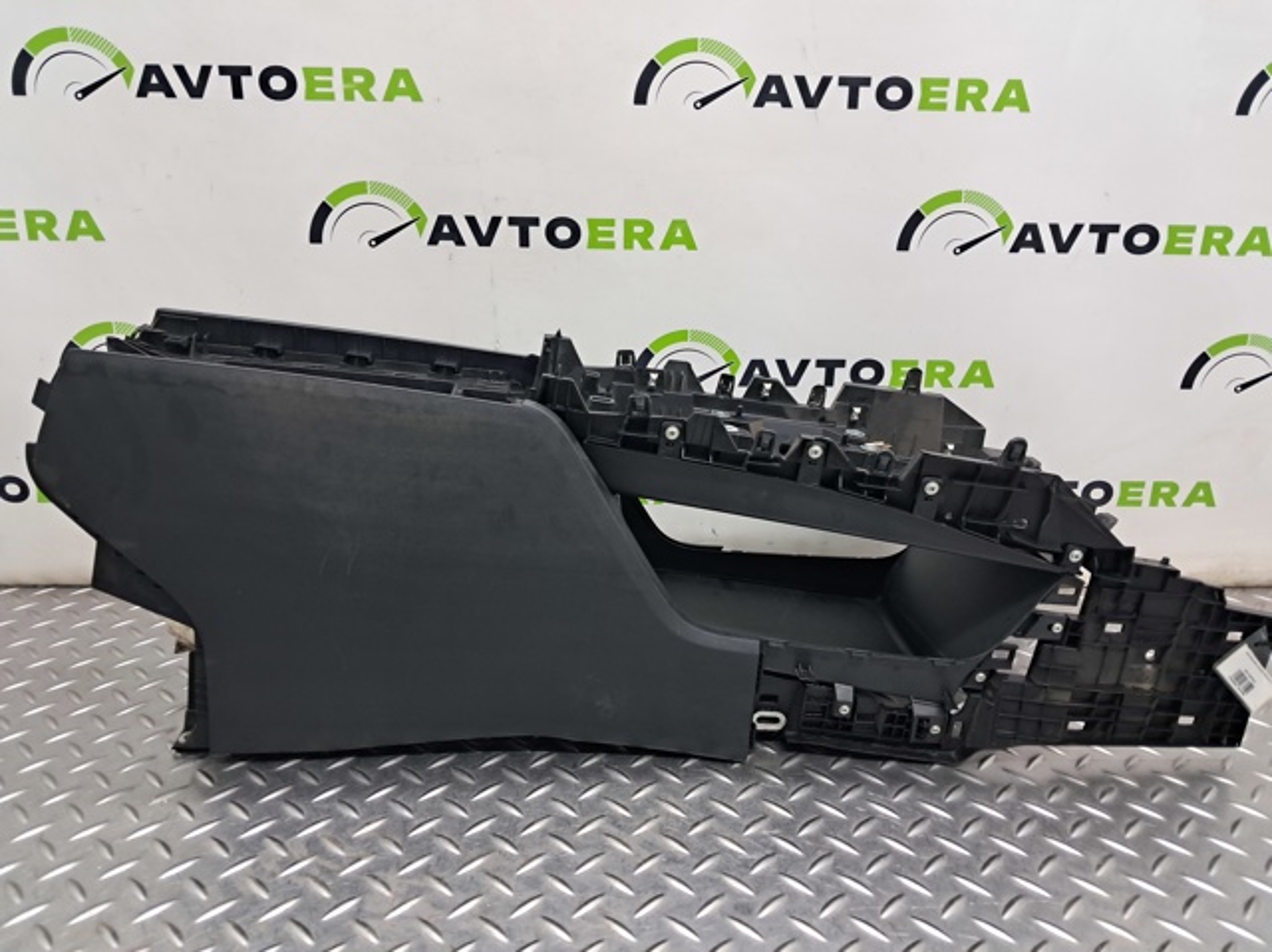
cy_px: 476
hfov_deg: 65.4
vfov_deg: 51.3
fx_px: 991
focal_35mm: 27
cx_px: 636
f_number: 1.8
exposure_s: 1/50
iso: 125
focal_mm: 4
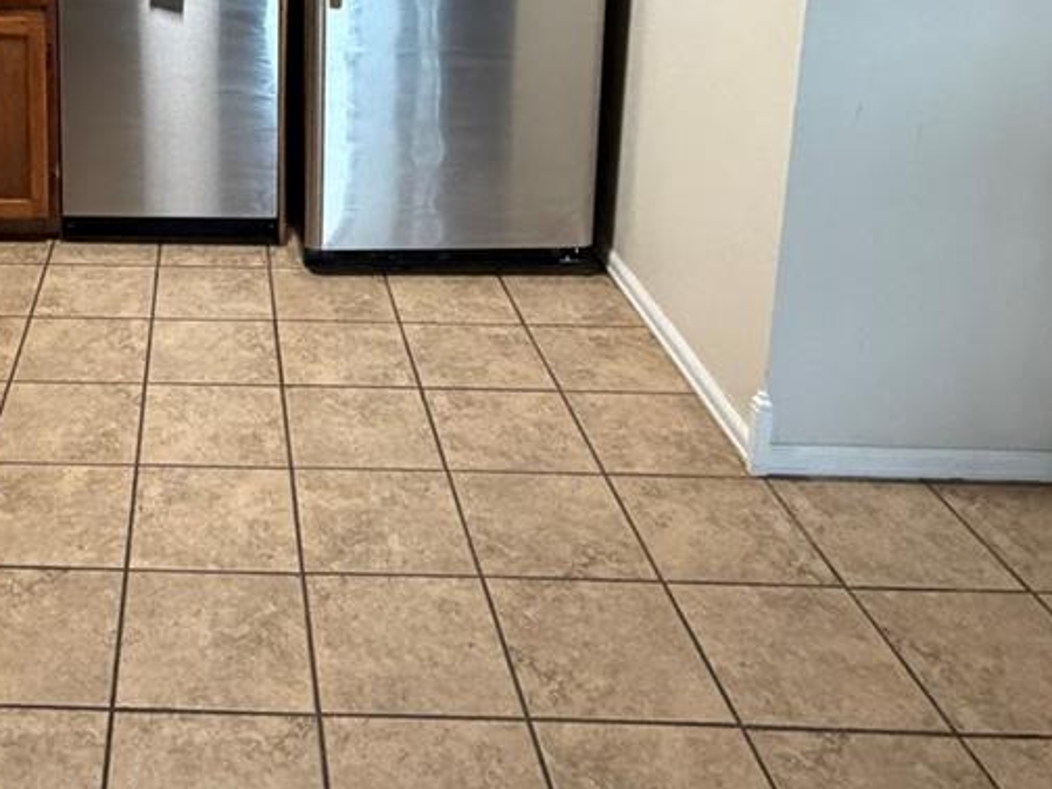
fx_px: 1216
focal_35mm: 40
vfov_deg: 32.3
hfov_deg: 43.9
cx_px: 171
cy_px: -48
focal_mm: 2.22
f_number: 2.2
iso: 400
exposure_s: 1/60
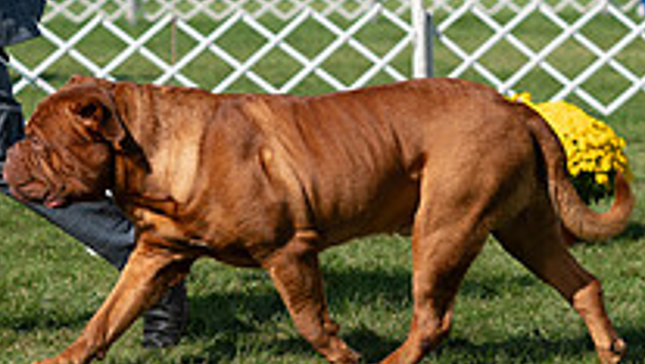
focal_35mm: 205
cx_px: 190
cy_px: -65
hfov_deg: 10.5
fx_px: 3510
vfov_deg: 5.9
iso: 100
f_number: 3.5
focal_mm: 70
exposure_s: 1/1600
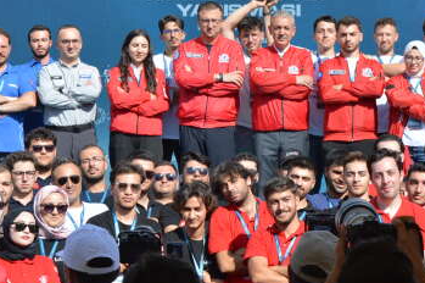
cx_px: 265
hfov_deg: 12.4
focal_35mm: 166
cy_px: 137
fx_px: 1958
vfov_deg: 8.3
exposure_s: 1/250
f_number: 8
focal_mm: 55
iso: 100
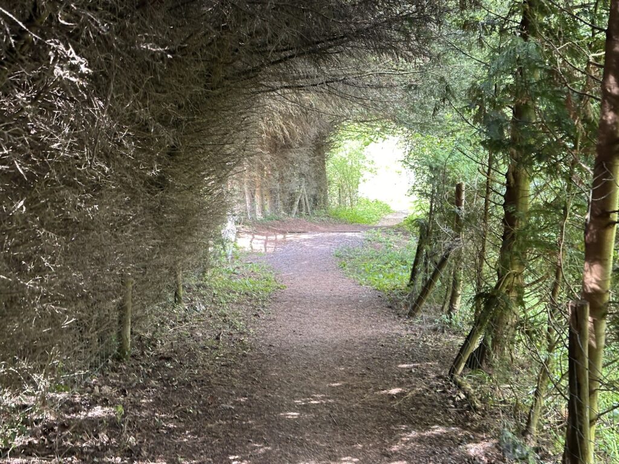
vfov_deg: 30.3
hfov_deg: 39.7
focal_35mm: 48
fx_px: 858
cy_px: 232
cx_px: 310
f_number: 1.78
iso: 125
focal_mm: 6.86
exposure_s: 1/60
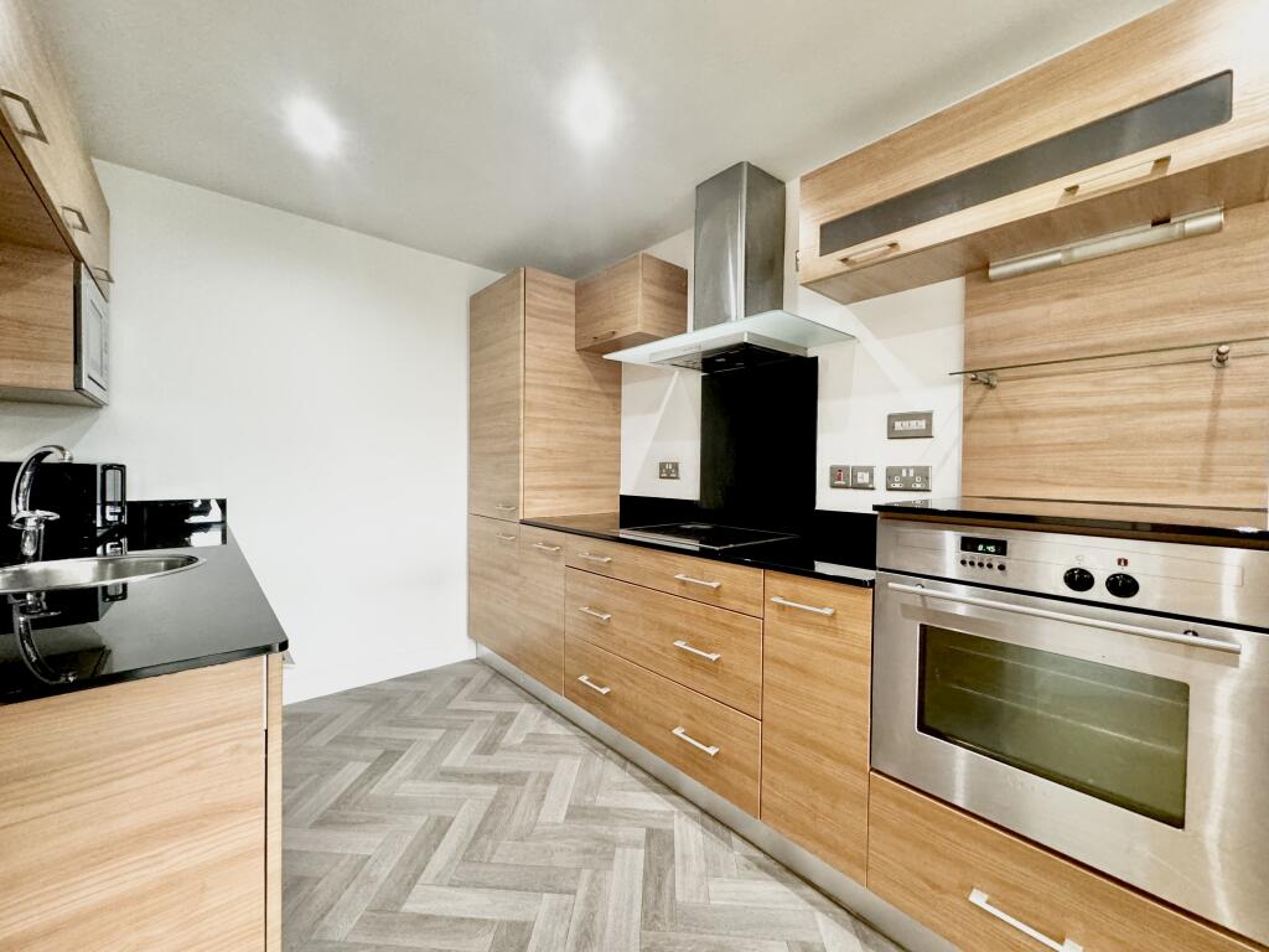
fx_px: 513
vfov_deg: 85.7
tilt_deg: -0.4
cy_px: 476
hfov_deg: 102.1
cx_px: 634
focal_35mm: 14
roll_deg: -0.8
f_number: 2.2
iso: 400
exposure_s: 1/60
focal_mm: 2.22
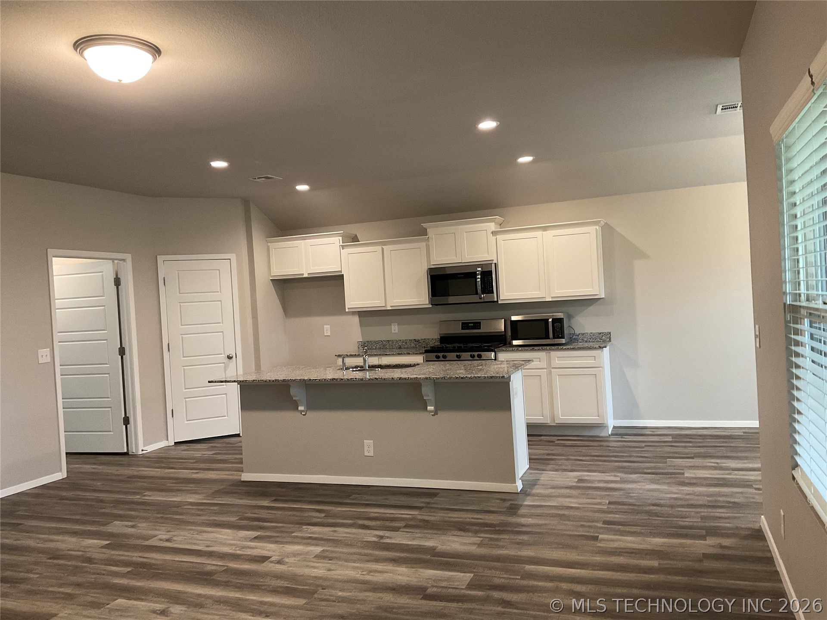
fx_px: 693
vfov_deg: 48.2
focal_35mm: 29
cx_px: 414
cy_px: 310
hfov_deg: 61.7
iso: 125
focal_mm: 3
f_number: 1.8
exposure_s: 1/60
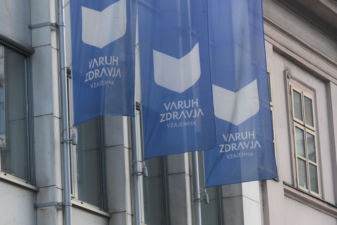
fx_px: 1872
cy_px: 112
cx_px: 168
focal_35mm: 200
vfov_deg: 6.9
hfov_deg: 10.3
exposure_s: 1/250
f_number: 14
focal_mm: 200
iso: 2500
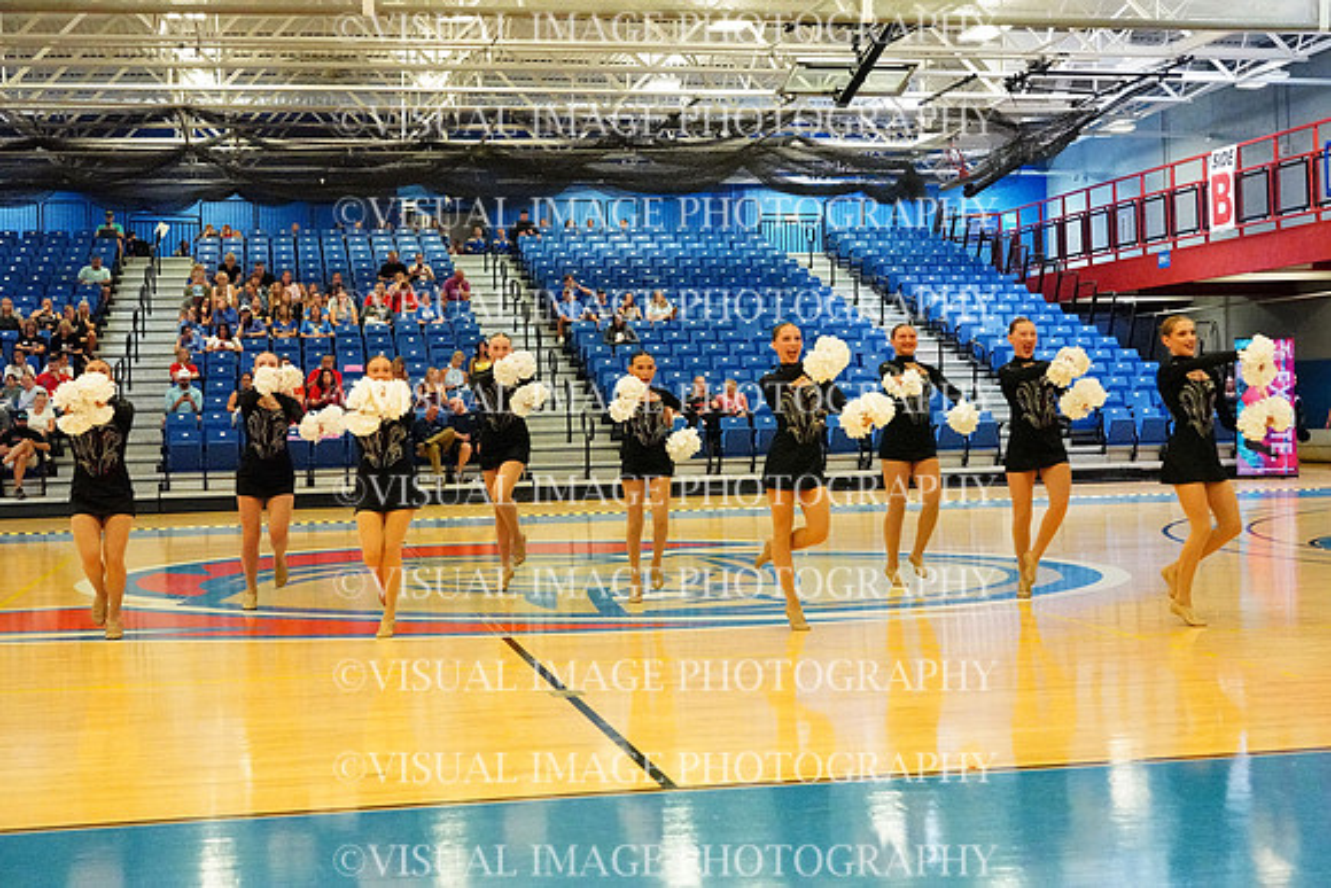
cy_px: 444
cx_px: 666
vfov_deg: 27.0
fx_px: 1849
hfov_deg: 39.6
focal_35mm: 50
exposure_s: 1/1000
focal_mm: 50
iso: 25600
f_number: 4
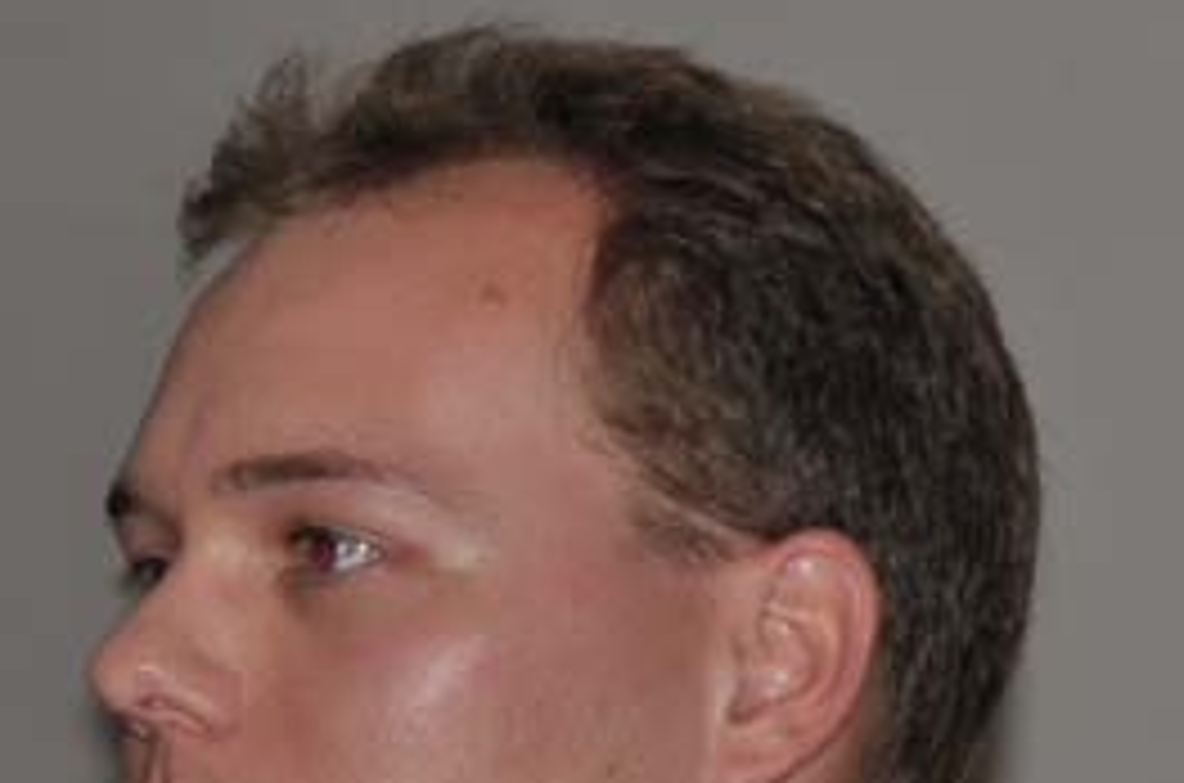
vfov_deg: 4.5
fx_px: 9974
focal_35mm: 304
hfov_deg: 6.7
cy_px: 1048
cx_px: -437
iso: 200
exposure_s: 1/60
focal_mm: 52
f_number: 3.5
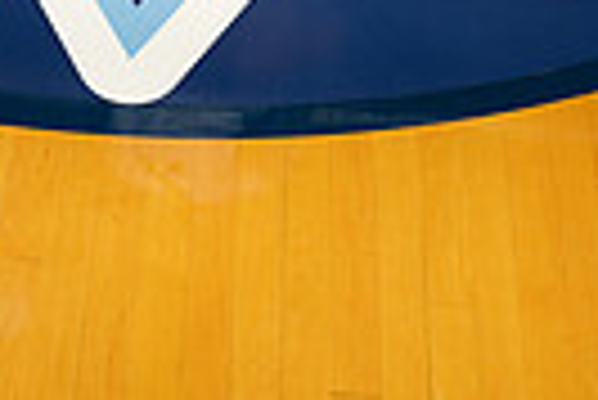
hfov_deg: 17.8
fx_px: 1912
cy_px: -566
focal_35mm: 115
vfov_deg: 10.3
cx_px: 283
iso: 250
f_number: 6.3
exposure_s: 1/250
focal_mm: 34
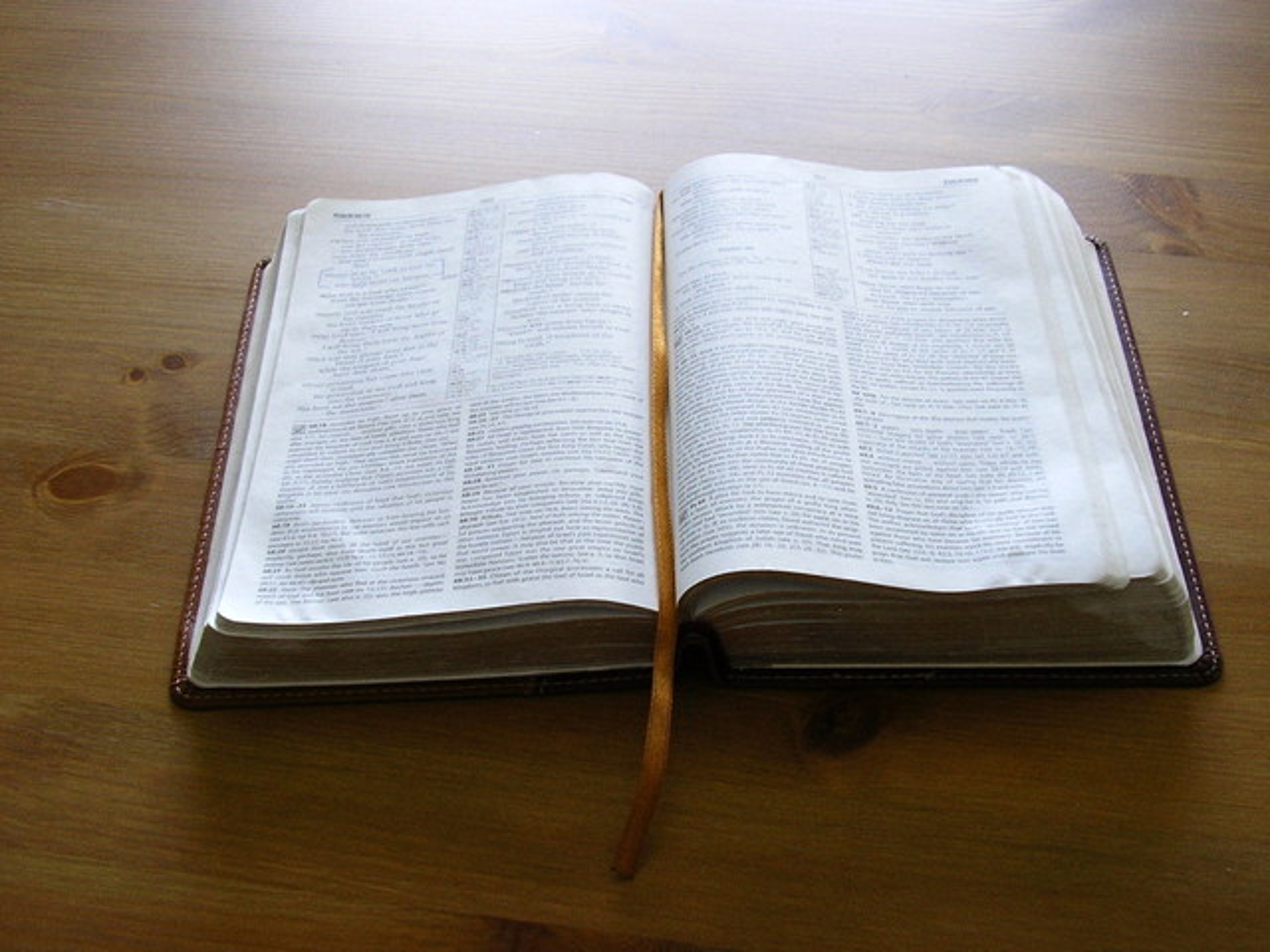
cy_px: 476
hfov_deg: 40.4
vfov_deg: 30.9
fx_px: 1724
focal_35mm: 47
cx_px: 635
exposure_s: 1/25
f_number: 3.2
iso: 100
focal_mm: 7.2
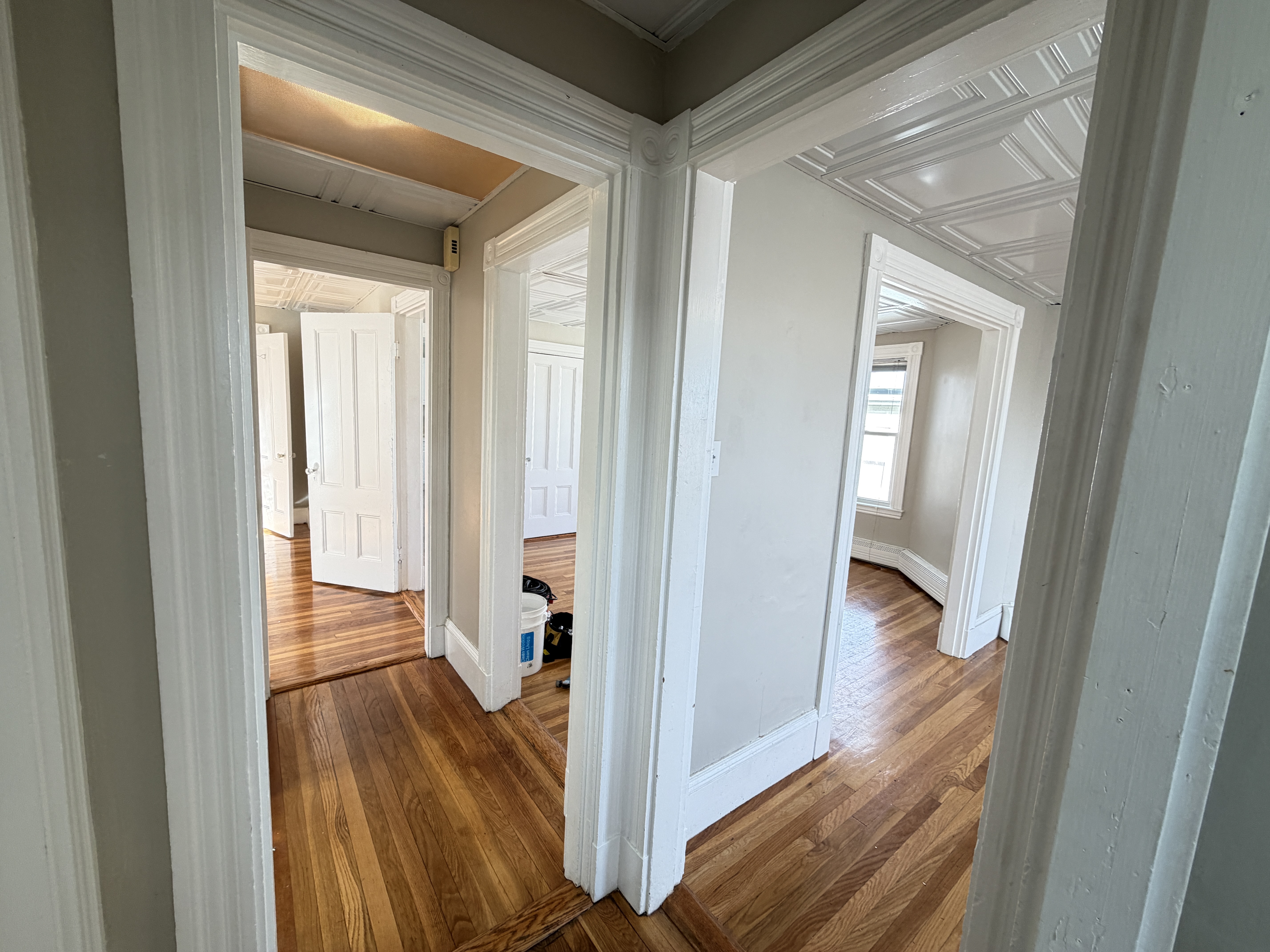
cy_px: 476
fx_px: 514
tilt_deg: -8.6
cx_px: 635
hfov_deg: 102.1
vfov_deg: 85.7
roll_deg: -2.0
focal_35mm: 14
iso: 125
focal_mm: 2.22
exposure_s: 1/120
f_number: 2.2
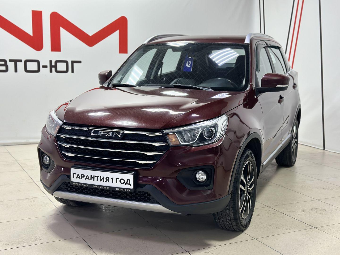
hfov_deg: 39.7
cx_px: 170
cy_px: 128
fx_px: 471
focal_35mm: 48
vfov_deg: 30.3
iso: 125
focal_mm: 6.86
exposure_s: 1/100
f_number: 1.78
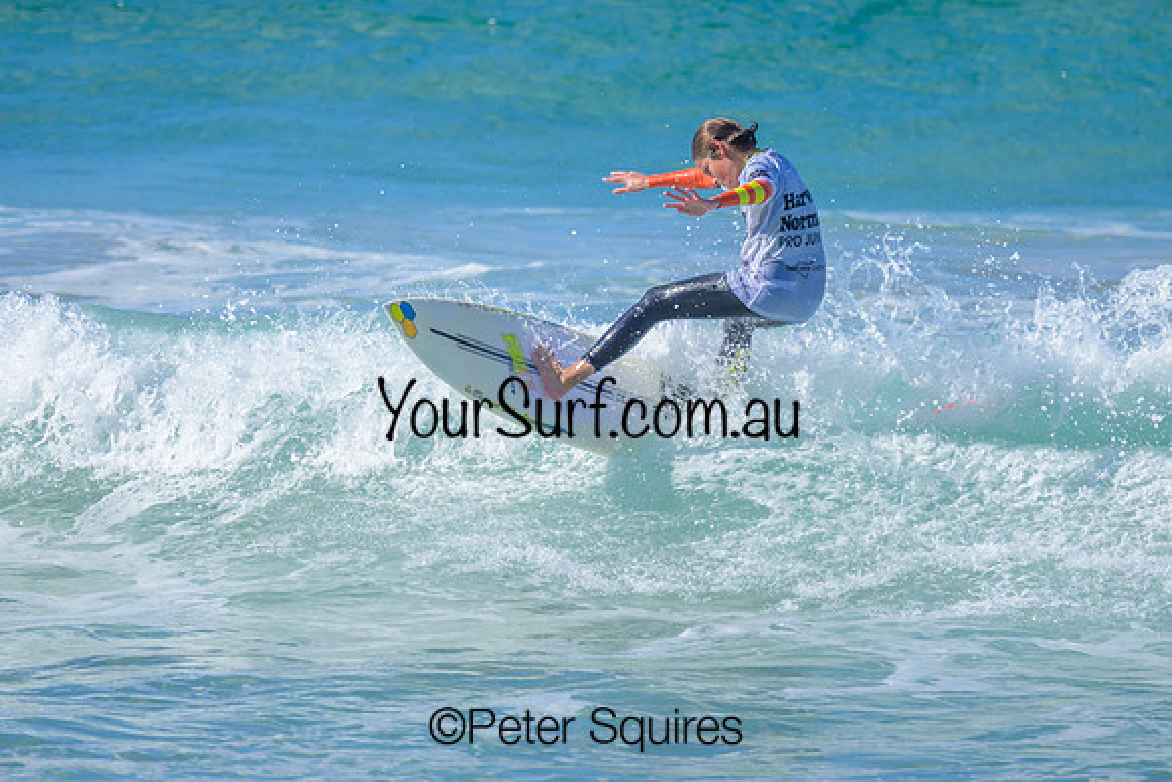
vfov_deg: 1.3
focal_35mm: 1098
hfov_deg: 1.9
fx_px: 35766
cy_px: 361
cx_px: 734
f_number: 6.3
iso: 220
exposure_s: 1/2000
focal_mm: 800
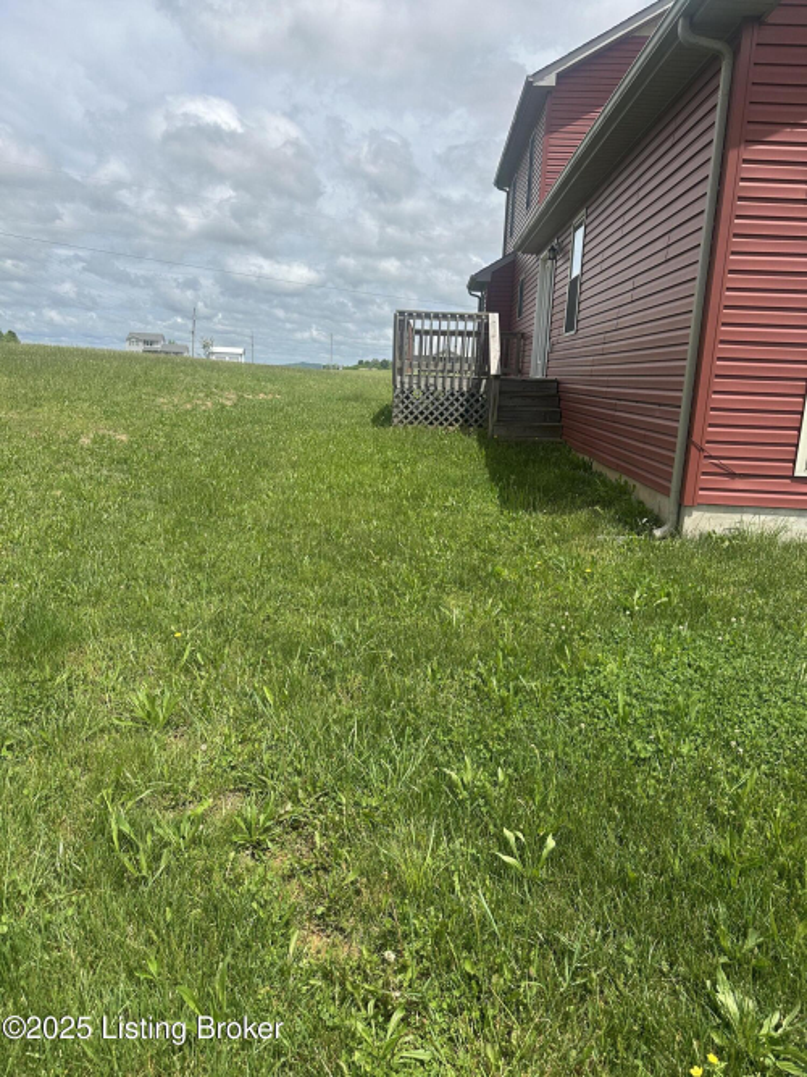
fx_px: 746
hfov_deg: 56.8
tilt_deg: -10.4
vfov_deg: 71.6
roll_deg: -1.6
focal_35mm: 24
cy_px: 538
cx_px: 404
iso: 80
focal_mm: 6.86
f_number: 1.78
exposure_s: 1/5263
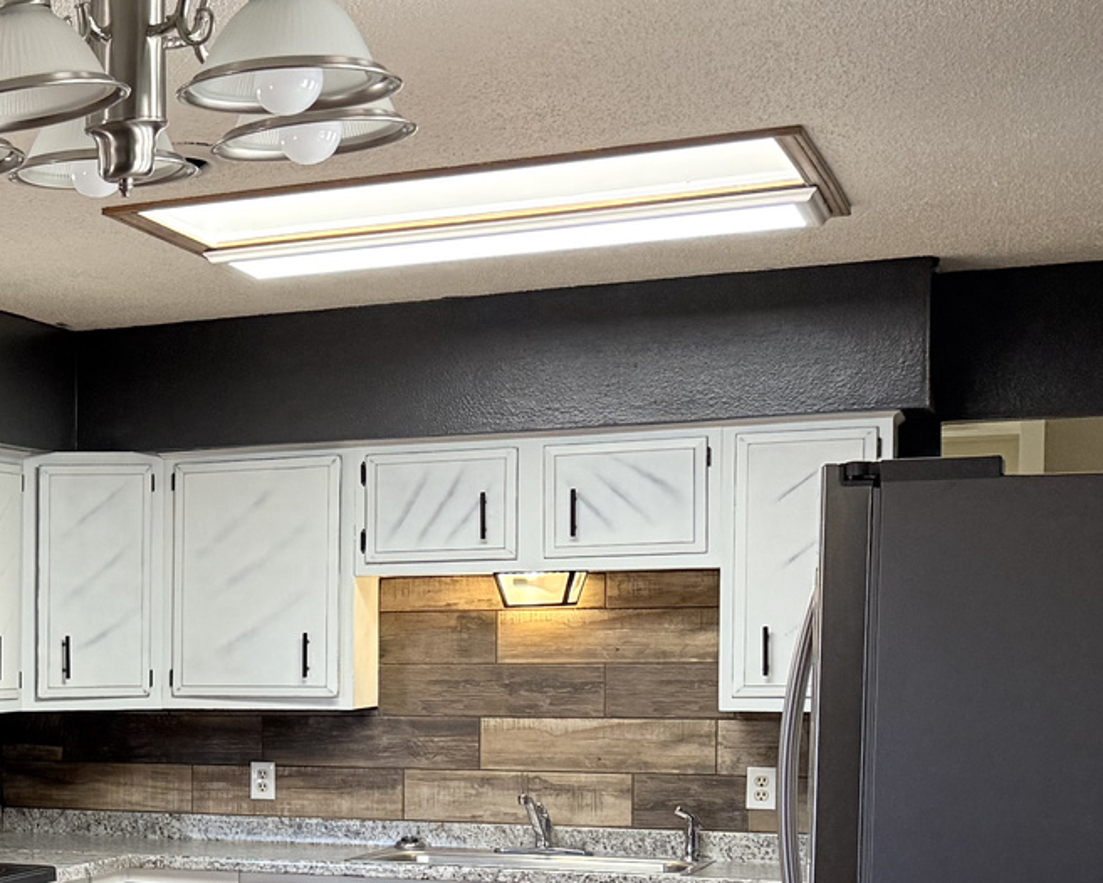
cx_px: -596
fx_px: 2384
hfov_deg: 21.4
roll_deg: +0.9
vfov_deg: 20.7
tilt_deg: -1.7
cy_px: 749
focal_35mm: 73
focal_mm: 6.76
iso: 200
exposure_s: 1/151
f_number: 1.78
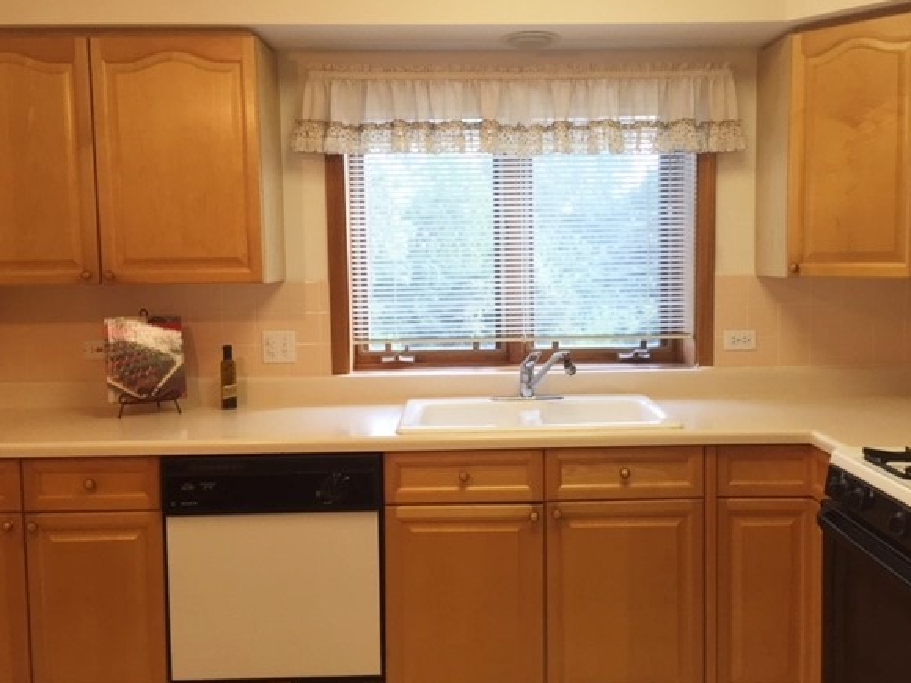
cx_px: 488
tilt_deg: -3.7
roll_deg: +0.0
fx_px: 842
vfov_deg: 44.1
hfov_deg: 56.8
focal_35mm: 32
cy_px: 316
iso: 32
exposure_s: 1/30
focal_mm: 4.15
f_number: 2.2
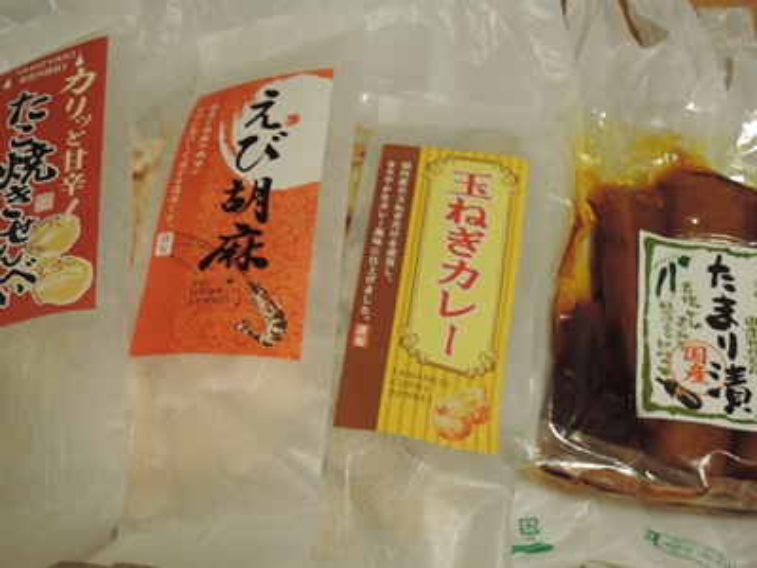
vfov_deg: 29.1
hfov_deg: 38.2
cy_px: 284
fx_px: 1093
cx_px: 378
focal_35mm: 50
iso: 400
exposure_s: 1/30
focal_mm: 10.7
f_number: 4
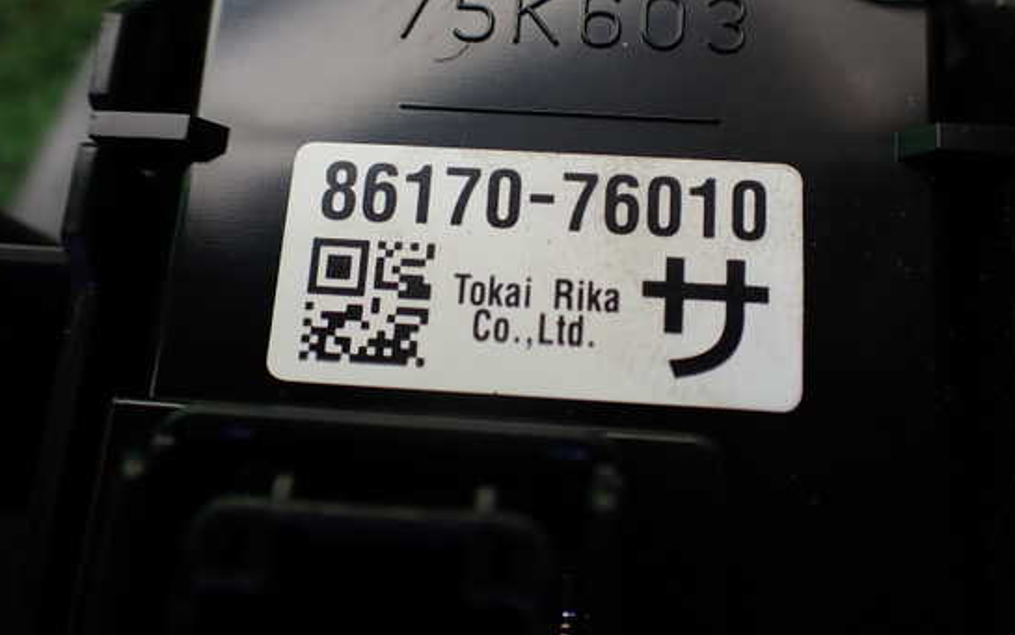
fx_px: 968
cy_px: 268
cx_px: 540
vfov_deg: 36.2
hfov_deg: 55.3
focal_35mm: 35
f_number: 2.3
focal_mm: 5.4
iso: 100
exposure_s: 1/200
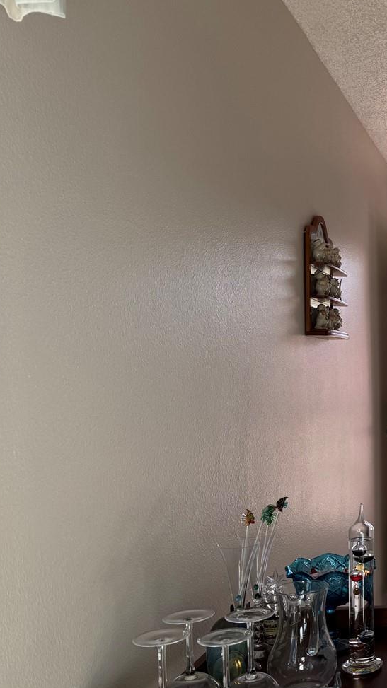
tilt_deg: -0.5
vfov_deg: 47.3
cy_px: 362
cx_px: 533
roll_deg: +0.1
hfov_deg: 23.6
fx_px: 785
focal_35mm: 43
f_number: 1.78
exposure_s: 1/280
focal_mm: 6.76
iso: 80
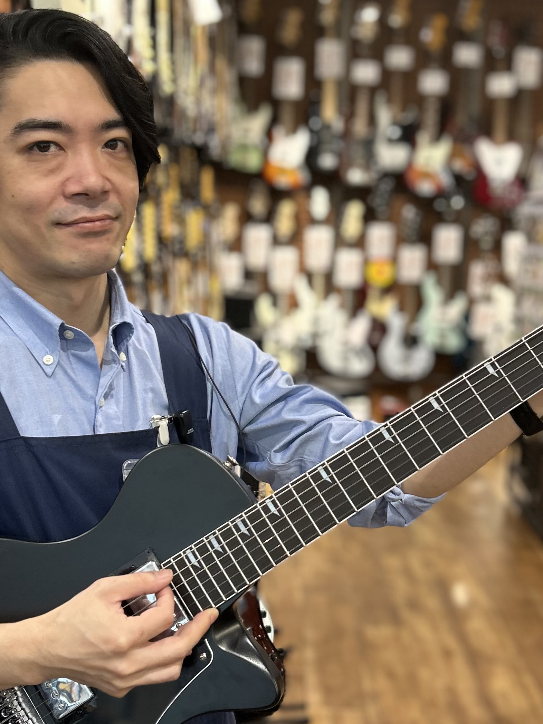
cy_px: 376
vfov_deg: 38.2
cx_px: 285
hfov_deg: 29.1
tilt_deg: -7.7
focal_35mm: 50
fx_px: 1046
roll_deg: -2.7
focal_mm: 5.7
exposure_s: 1/98
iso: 125
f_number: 1.5
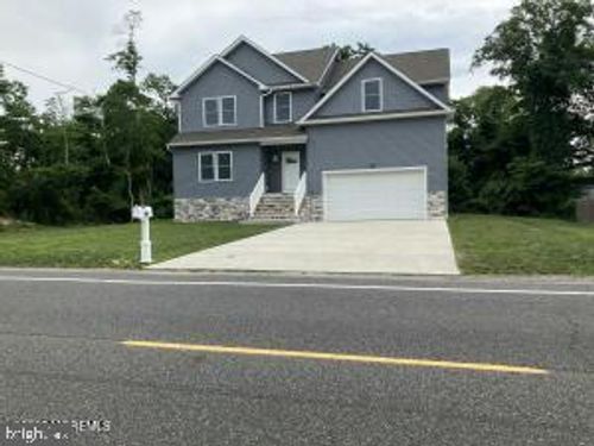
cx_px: 297
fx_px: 480
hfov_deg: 63.4
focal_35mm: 28
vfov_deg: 49.7
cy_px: 223
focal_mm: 3.99
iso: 32
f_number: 1.8
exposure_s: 1/694
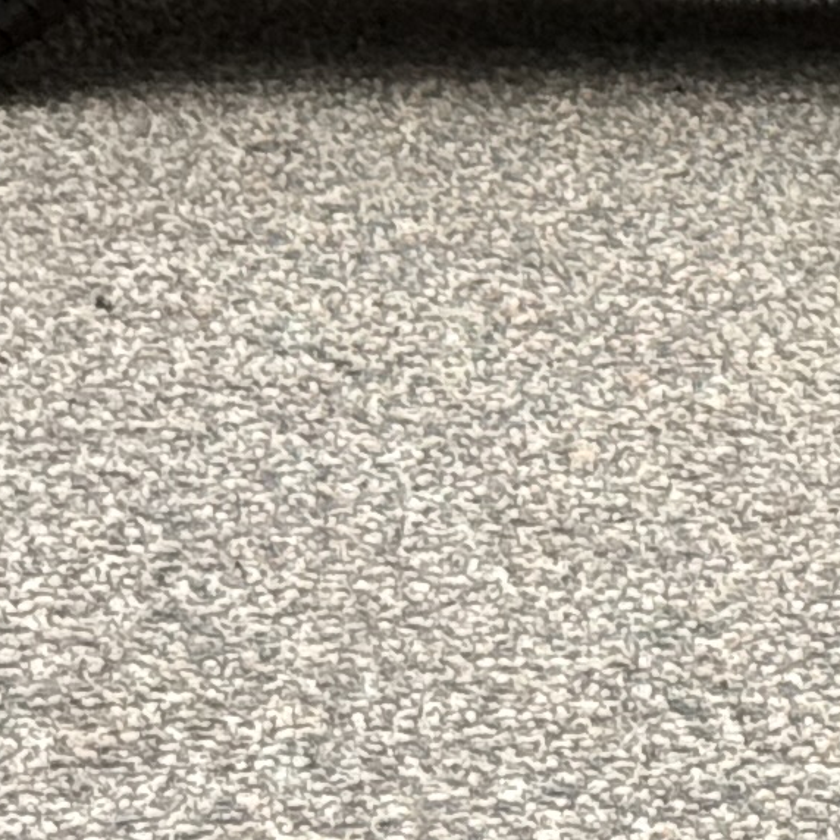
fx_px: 8209
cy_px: -1047
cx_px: 1508
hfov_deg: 5.8
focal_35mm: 299
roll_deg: -2.2
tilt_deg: +2.8
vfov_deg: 5.7
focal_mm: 6.76
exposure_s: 1/490
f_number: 1.78
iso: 64
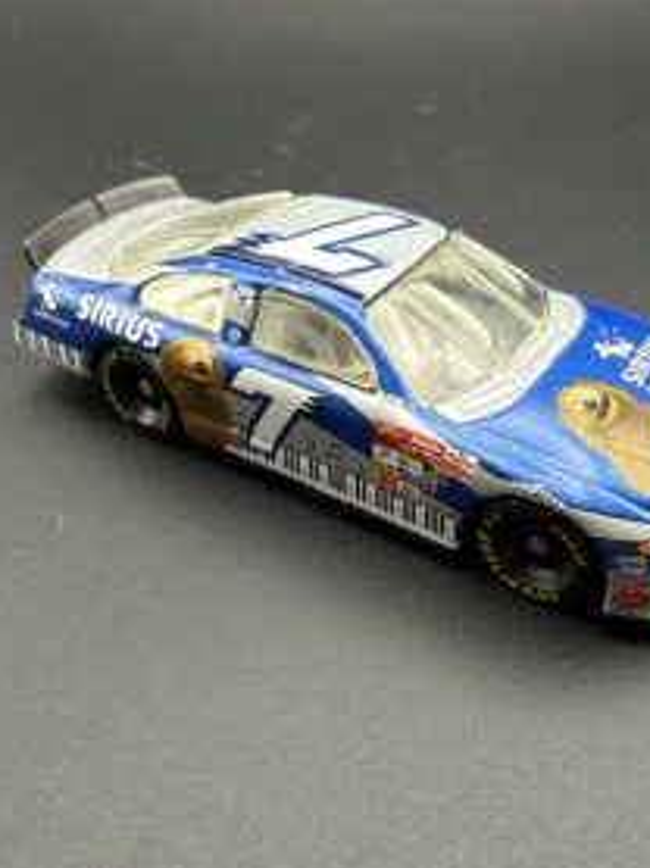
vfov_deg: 51.1
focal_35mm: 36
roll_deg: -2.2
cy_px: 515
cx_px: 406
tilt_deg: -32.4
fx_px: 903
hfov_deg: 39.3
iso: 200
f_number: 2.2
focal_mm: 2.22
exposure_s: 1/60
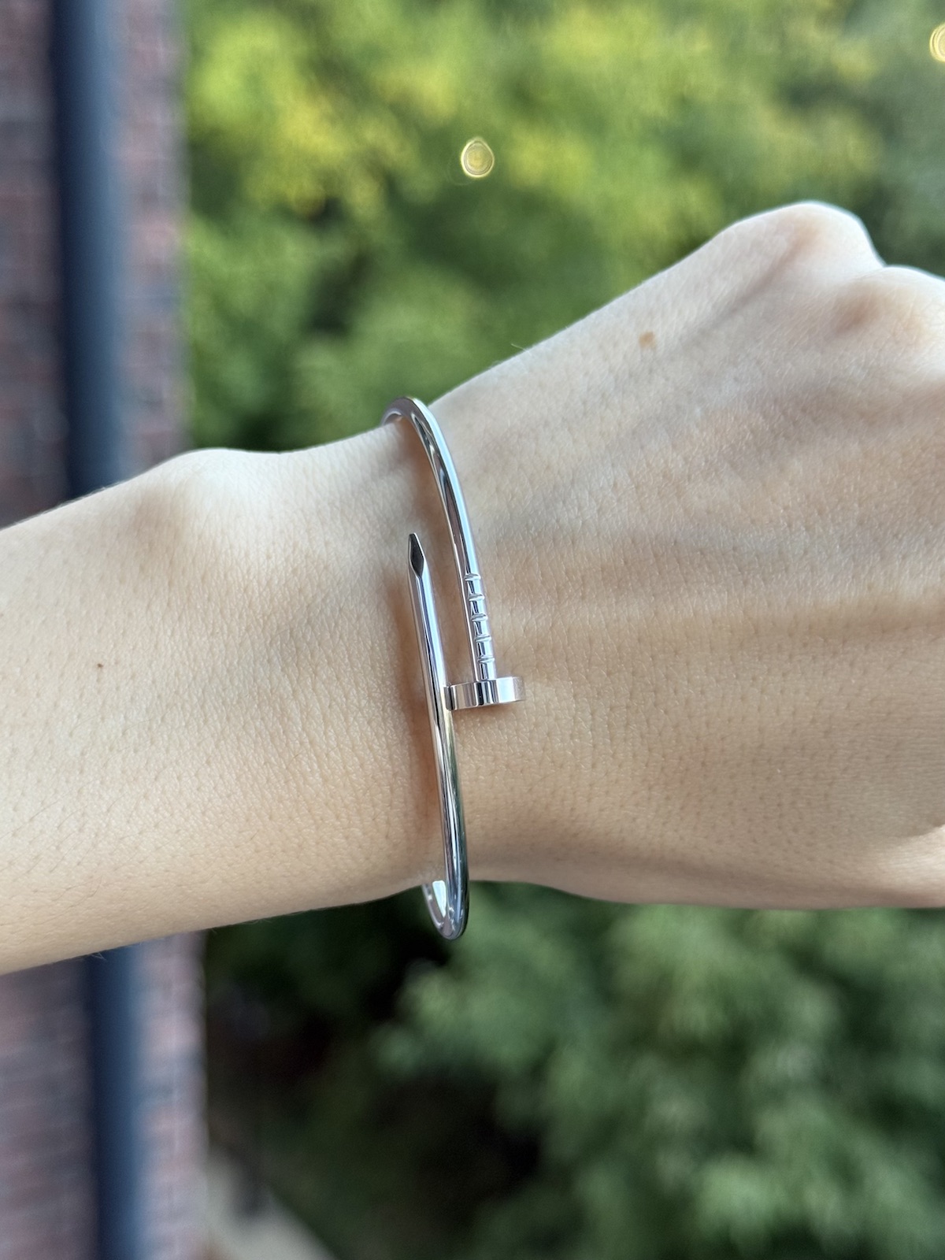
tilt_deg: -17.6
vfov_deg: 39.7
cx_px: 472
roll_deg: -0.4
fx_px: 1747
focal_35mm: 48
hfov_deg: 30.3
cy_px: 630
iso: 100
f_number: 1.78
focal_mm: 6.76
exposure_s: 1/98
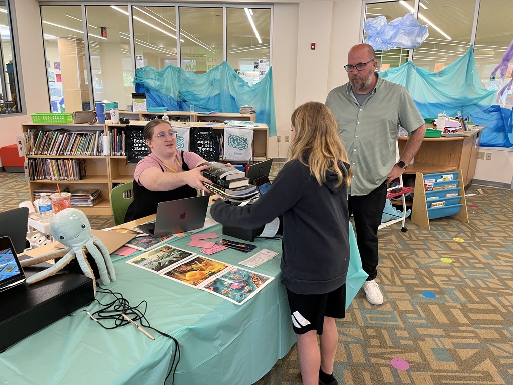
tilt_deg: -20.3
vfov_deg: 53.1
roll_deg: +1.4
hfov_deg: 67.3
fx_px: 385
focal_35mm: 26
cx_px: 256
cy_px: 192
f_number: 1.6
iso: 100
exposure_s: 1/61
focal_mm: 5.1
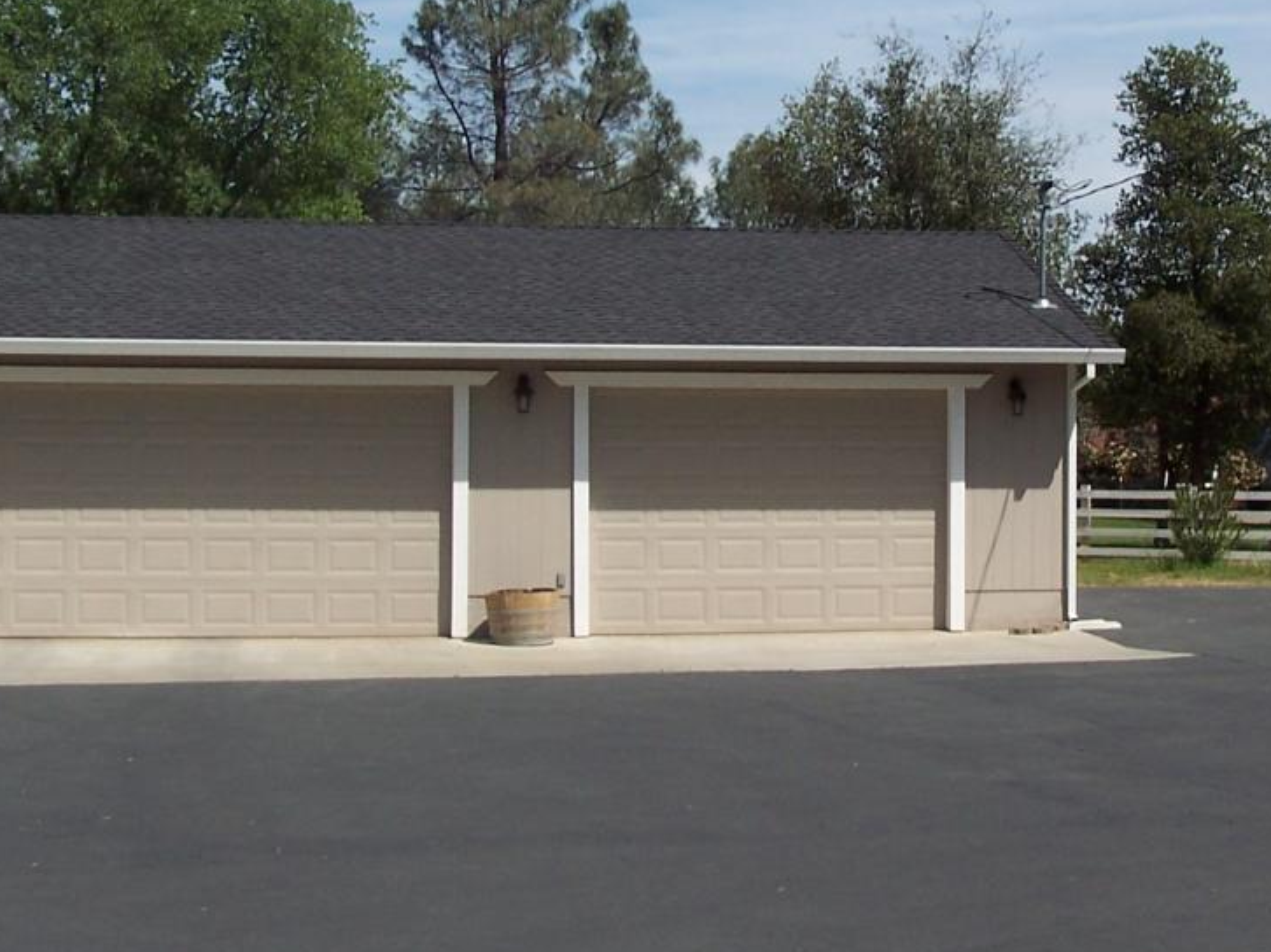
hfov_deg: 28.8
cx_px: 860
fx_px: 2459
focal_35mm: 67
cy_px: 301
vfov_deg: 21.8
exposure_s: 1/750
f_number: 5.6
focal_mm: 6.3
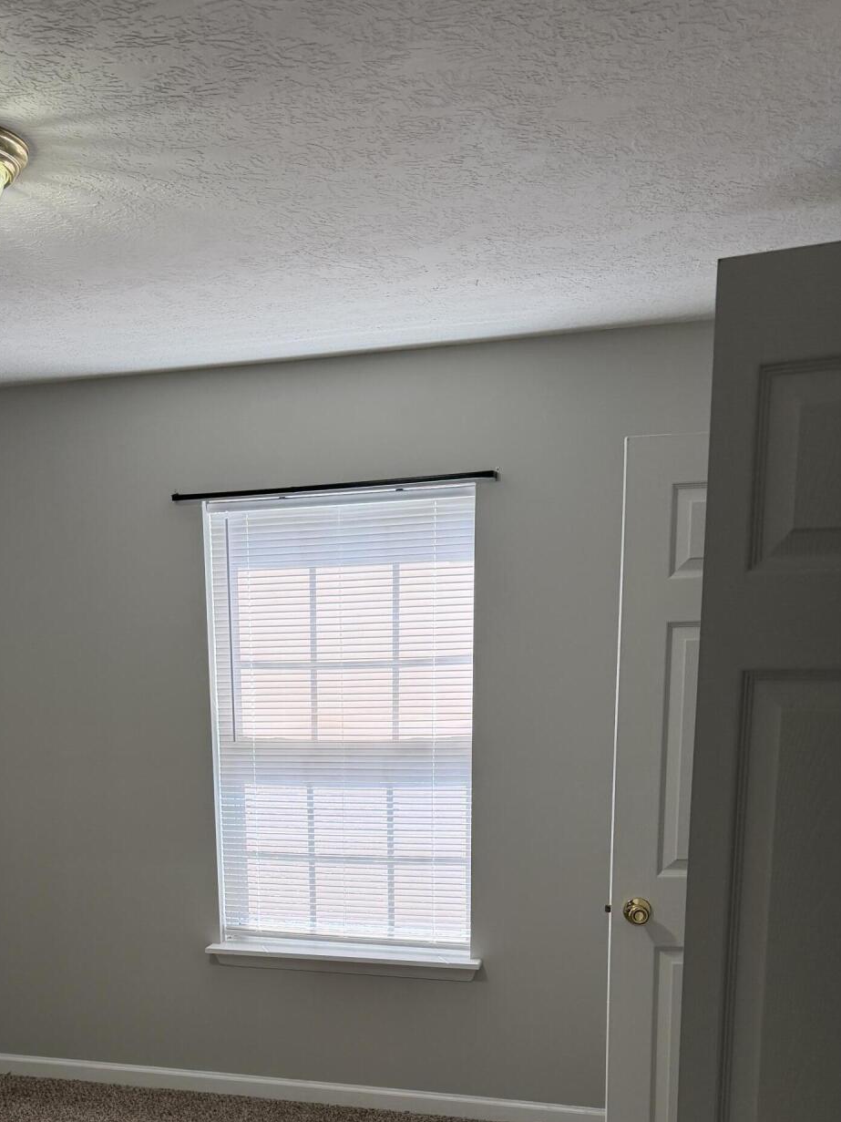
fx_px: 1264
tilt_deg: -11.4
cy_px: 904
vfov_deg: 45.4
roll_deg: +1.9
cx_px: 269
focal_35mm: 39
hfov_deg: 36.4
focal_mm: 6.76
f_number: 1.78
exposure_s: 1/202
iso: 200
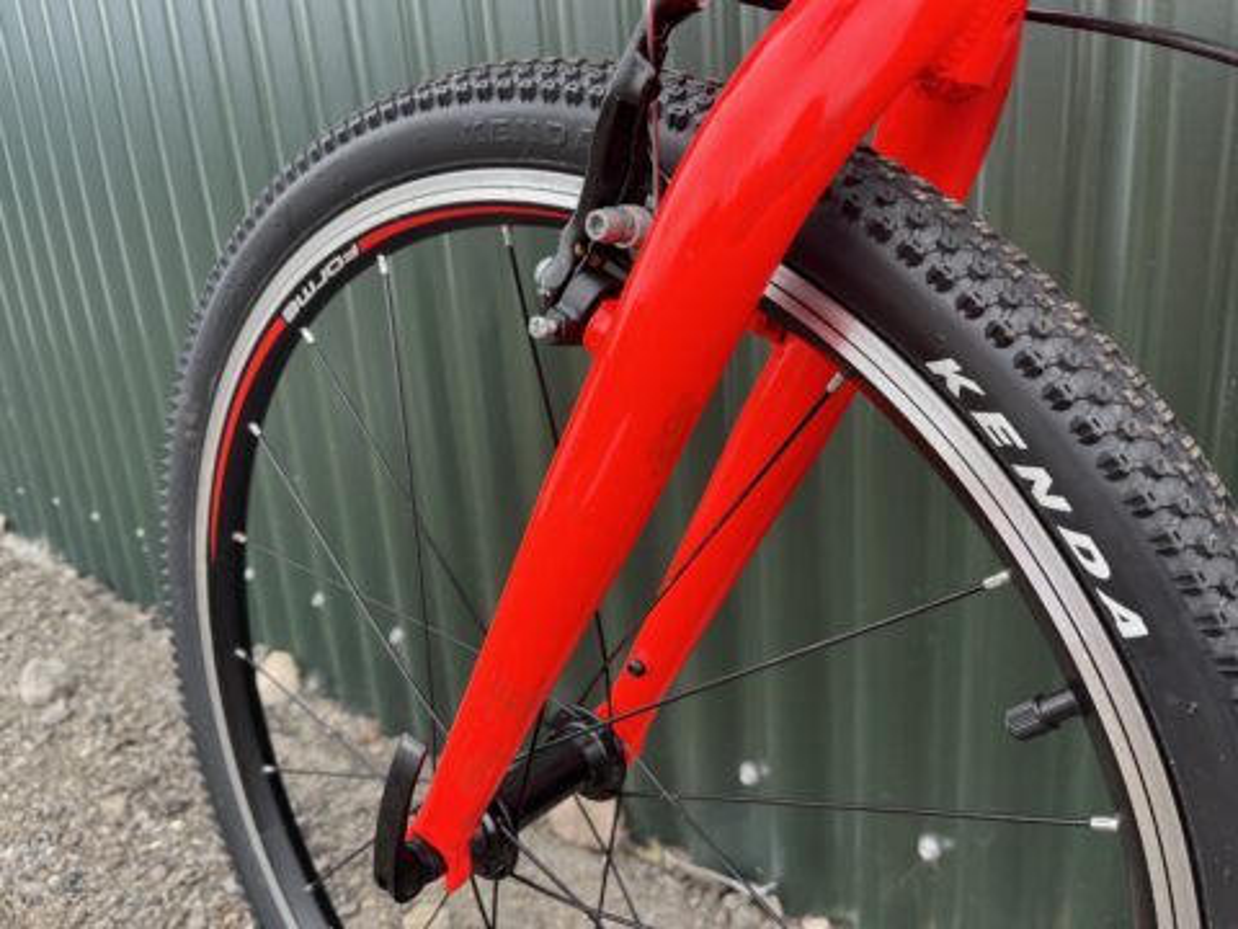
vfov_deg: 53.1
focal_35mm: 26
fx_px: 930
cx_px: 619
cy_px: 464
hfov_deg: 67.3
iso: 40
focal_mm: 5.1
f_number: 1.6
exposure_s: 1/234
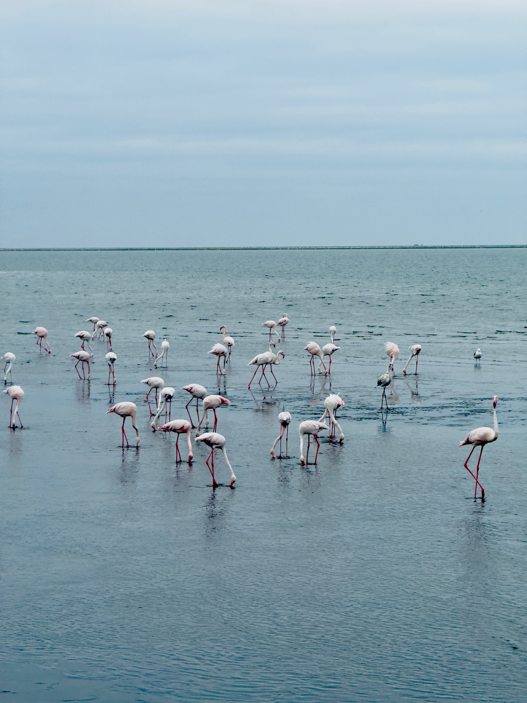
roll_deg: +0.2
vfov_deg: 16.4
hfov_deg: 12.3
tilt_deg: -2.7
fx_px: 2436
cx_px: 264
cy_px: 352
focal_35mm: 120
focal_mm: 15.66
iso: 50
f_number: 2.8
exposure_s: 1/275
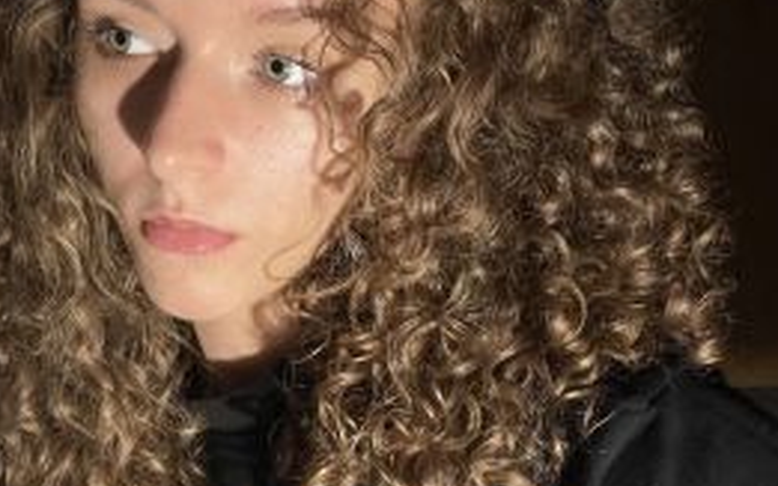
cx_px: 304
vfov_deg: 30.5
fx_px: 890
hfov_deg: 46.9
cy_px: 222
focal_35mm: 42
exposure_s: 1/40
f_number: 2.2
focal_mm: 2.71
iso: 400
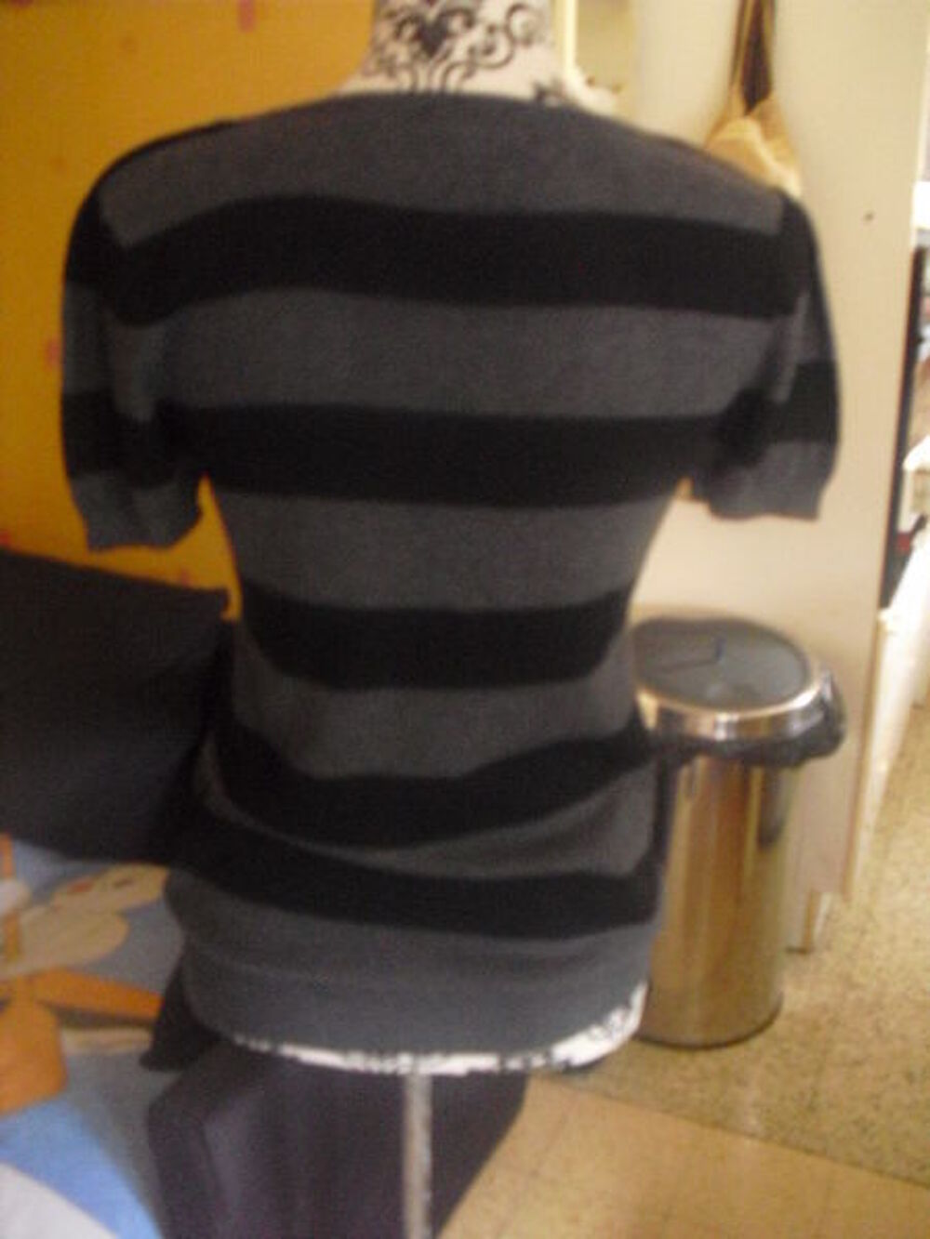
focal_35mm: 36
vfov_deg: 51.4
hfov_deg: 39.7
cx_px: 465
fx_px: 1289
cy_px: 620
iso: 800
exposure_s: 1/8
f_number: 3.1
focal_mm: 6.3
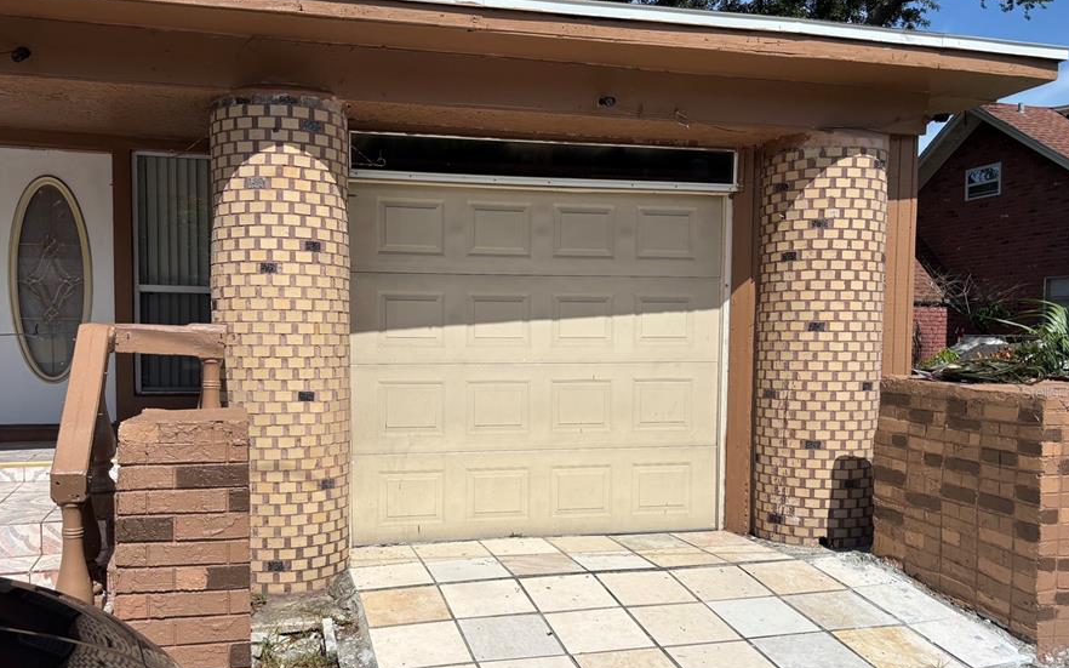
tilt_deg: -2.8
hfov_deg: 59.5
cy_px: 392
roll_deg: -0.6
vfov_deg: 39.3
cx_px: 475
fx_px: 932
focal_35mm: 32
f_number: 1.6
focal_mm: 5.96
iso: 50
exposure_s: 1/7194
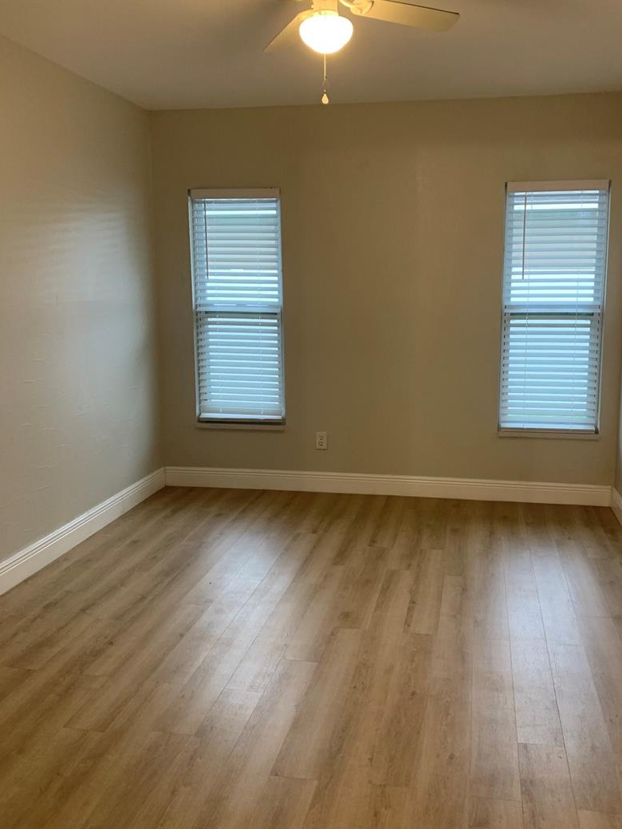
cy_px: 404
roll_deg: +0.9
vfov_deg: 60.0
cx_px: 353
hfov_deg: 46.7
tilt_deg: -8.5
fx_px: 719
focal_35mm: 30
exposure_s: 1/60
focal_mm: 4.25
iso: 125
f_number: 1.8
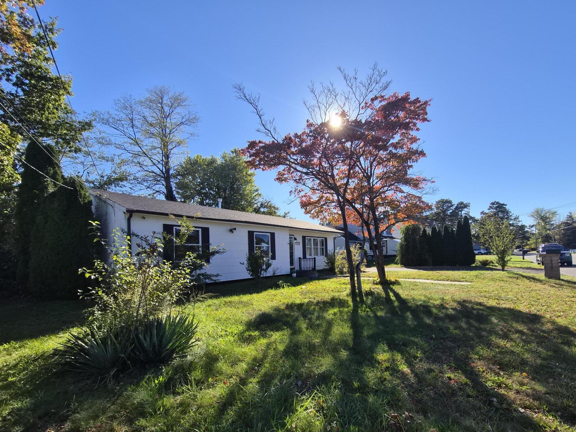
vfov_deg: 81.3
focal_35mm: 15
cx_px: 316
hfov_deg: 97.9
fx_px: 250
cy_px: 246
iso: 25
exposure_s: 1/888
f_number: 2.2
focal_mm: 1.7
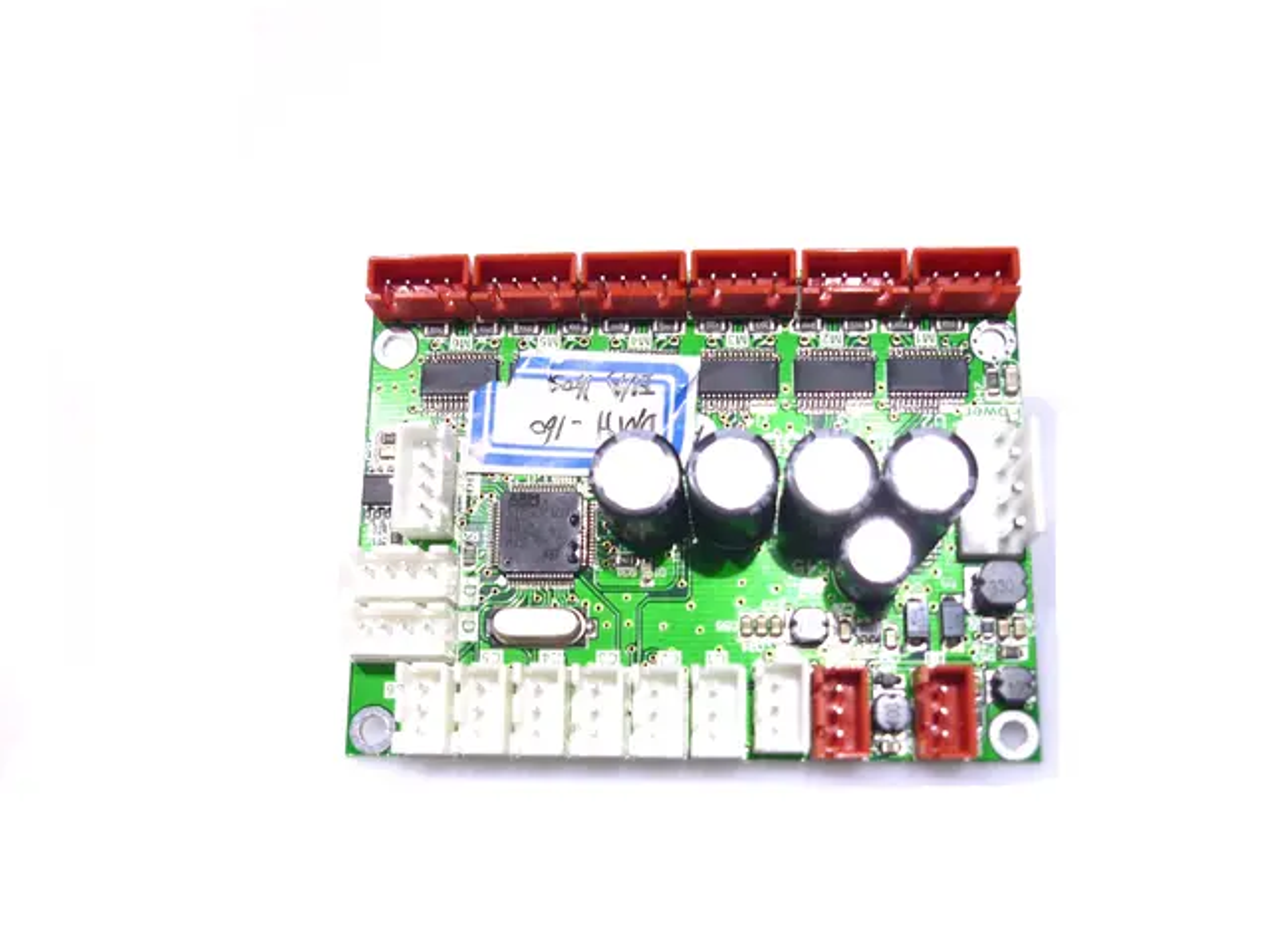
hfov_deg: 55.4
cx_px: 635
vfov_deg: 42.9
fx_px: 1211
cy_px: 476
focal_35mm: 33
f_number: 2.8
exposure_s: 1/125
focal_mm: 5.5
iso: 80
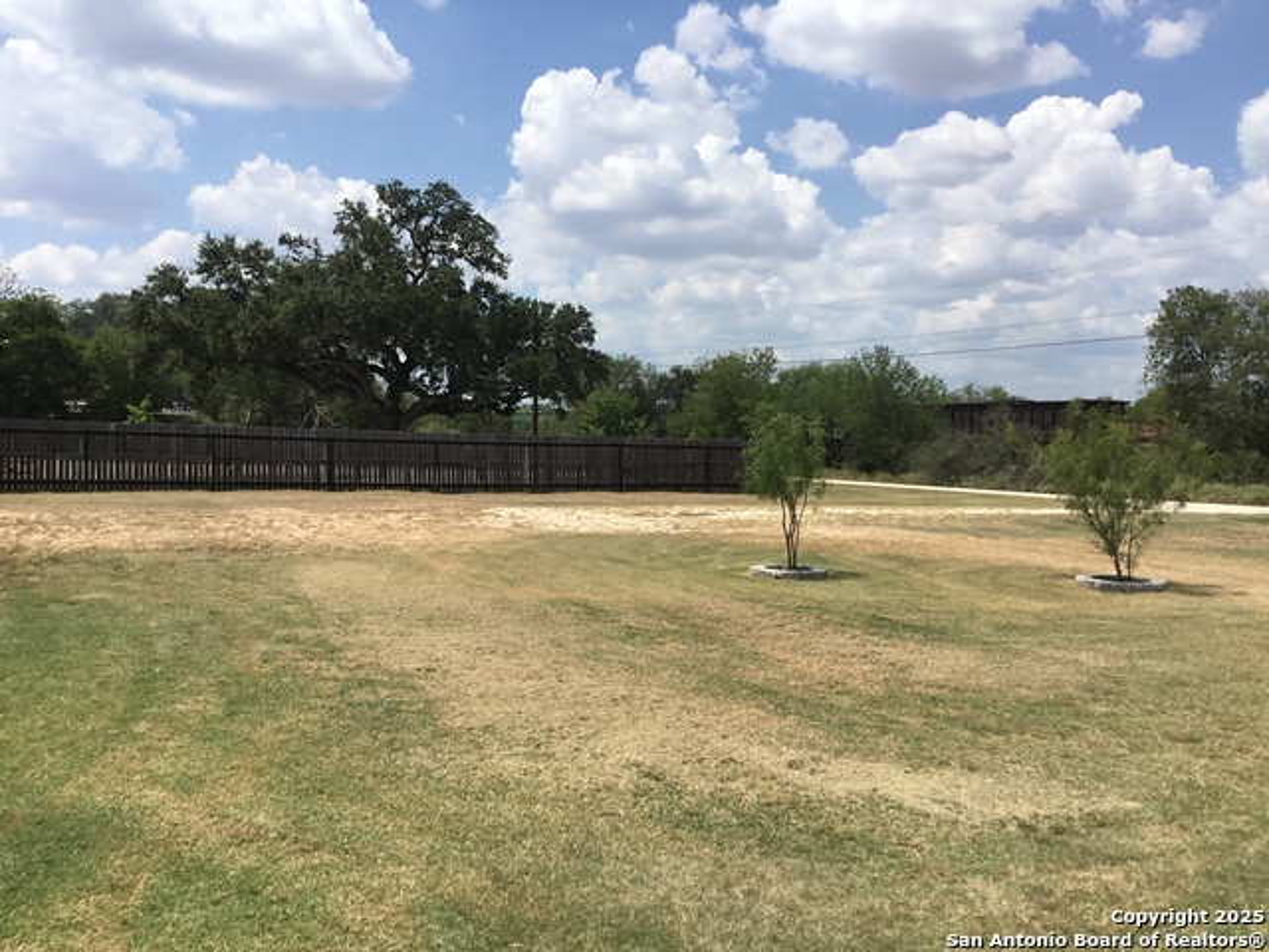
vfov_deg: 45.4
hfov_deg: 58.4
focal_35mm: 31
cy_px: 476
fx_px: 1136
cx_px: 634
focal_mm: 3.3
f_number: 2.4
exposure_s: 1/2203
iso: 25
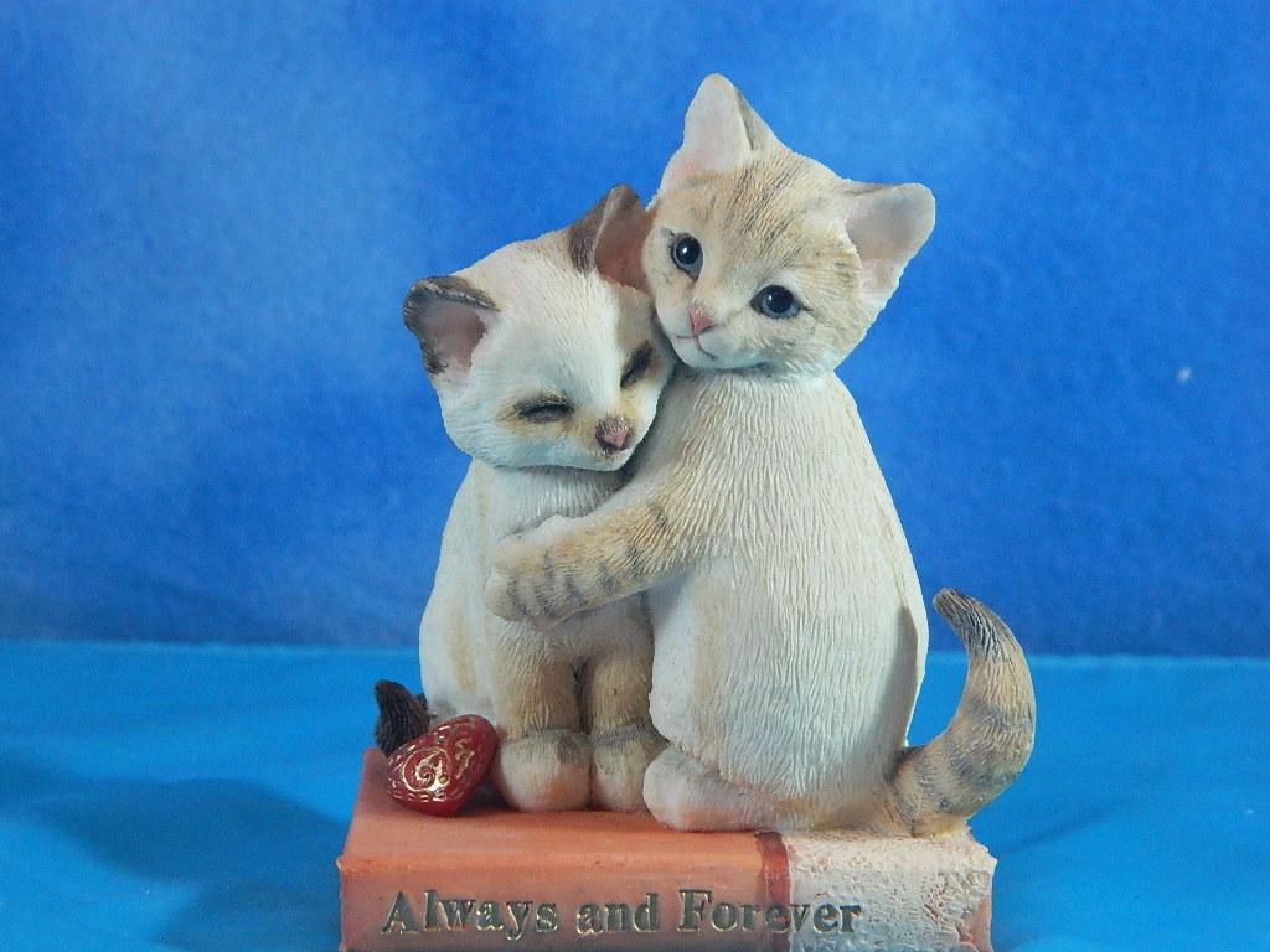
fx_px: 3082
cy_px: 476
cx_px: 635
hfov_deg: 23.3
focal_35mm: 84
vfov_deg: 17.6
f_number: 4.2
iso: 400
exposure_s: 1/30
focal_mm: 15.1
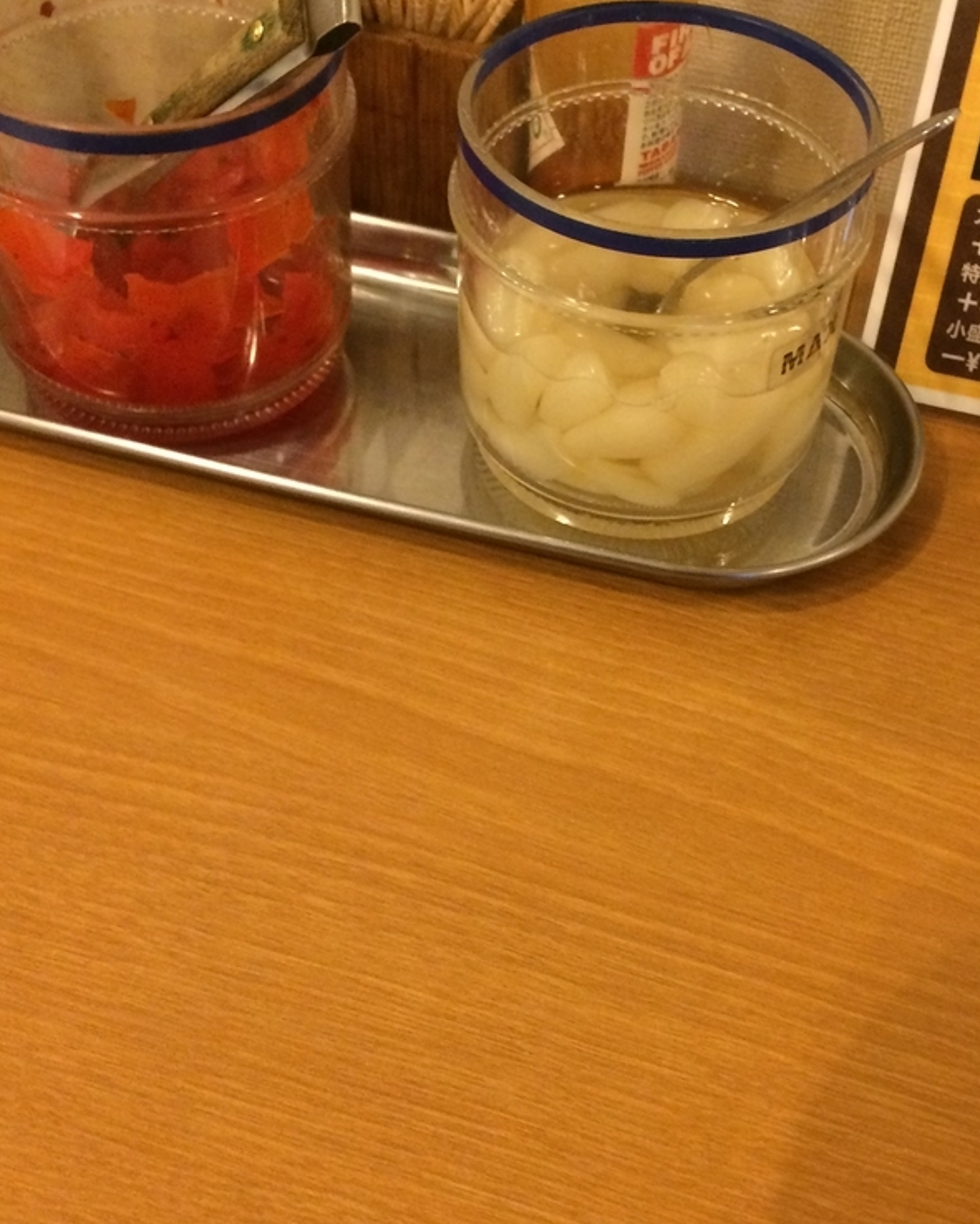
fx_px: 1667
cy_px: 647
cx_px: 542
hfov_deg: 32.7
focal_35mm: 46
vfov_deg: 40.3
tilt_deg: -49.2
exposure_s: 1/24
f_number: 2.2
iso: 320
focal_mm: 4.15
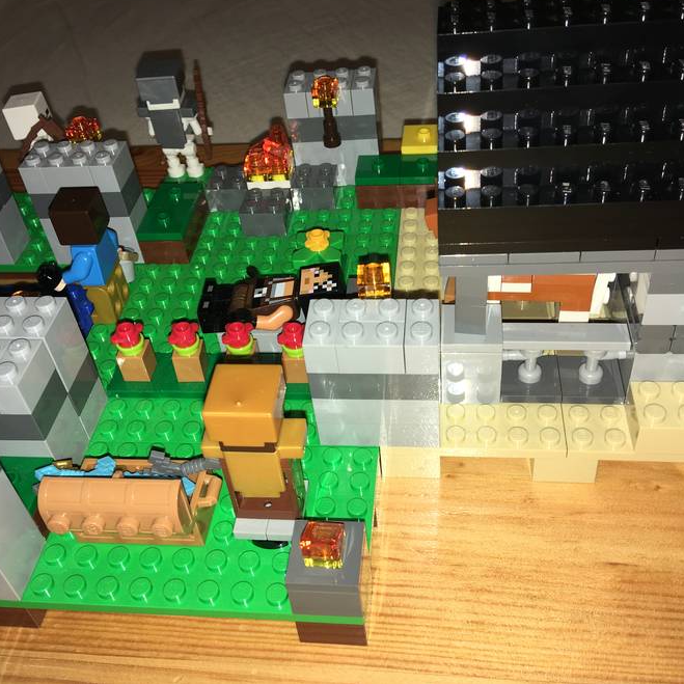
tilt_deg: -41.2
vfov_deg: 47.2
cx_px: 340
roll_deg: +7.1
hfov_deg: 47.2
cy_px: 335
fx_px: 782
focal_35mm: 35
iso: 25
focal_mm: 4.15
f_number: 2.2
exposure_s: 1/60
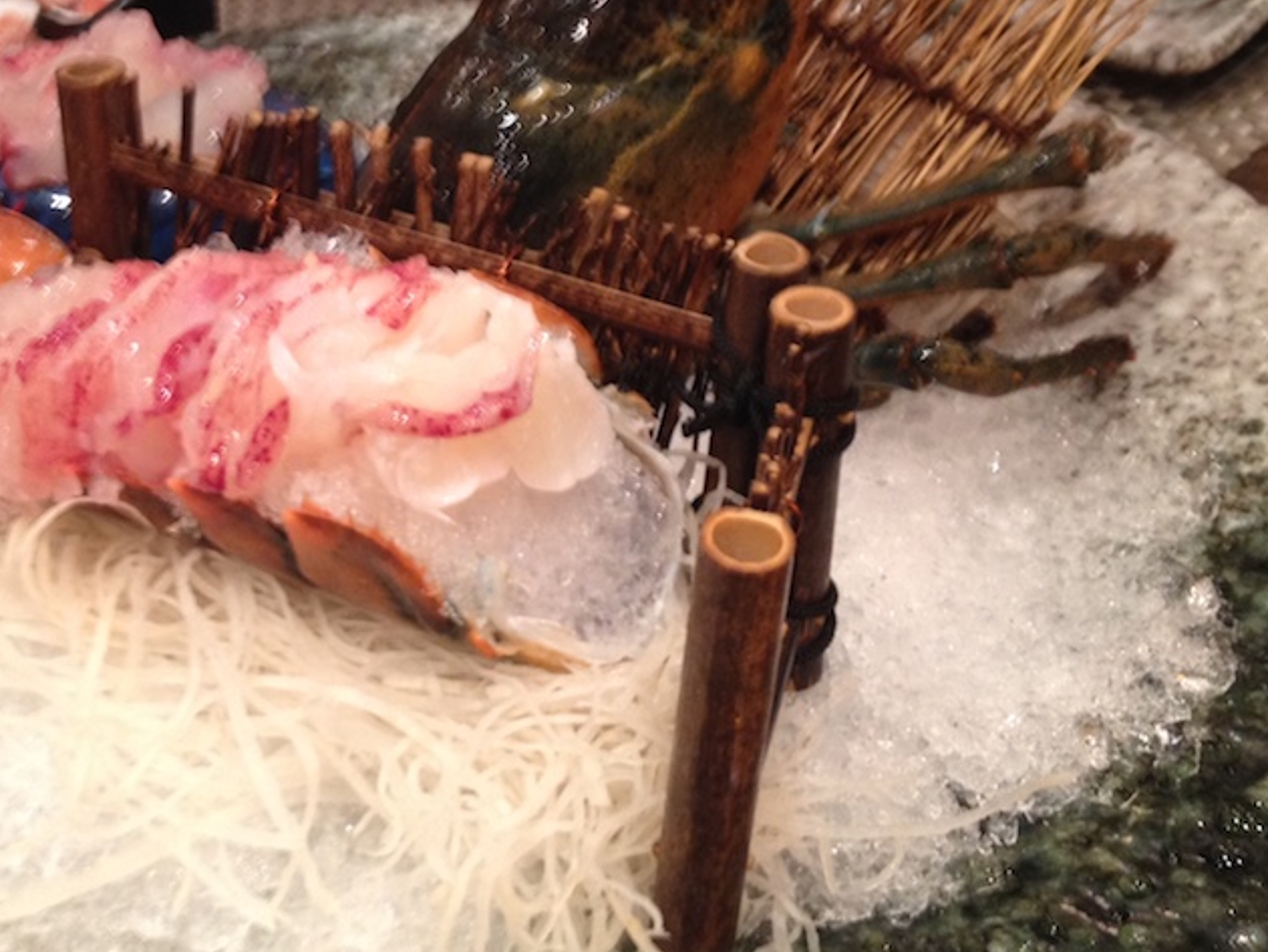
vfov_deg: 25.8
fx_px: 2052
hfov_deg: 34.1
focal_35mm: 56
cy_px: 254
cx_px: 445
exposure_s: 1/20
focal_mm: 4.28
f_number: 2.4
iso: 125
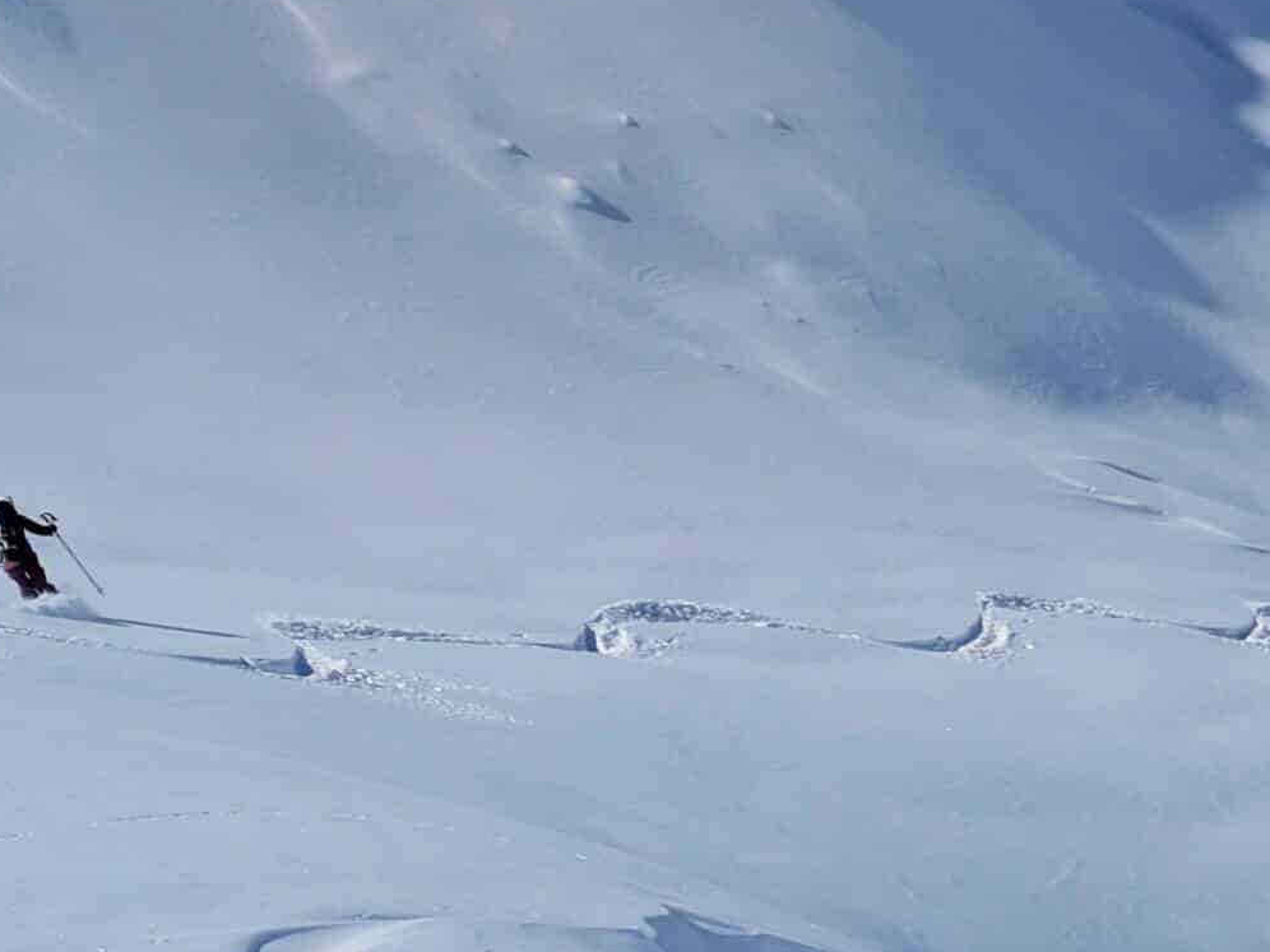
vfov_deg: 11.1
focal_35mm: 131
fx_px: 4806
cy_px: -220
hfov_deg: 15.0
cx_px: 495
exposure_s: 1/7353
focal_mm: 5.4
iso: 57
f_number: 1.9
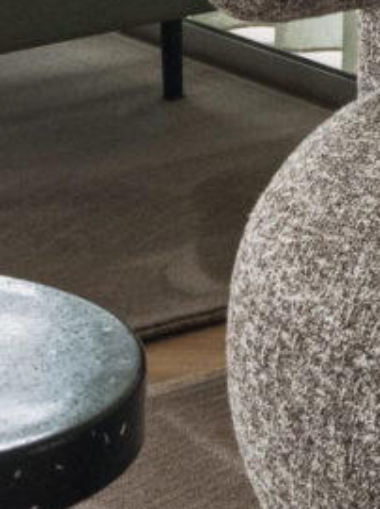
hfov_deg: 6.8
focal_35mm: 218
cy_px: 36
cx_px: 245
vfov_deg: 9.0
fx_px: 3196
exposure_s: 1/160
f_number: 6.3
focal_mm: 24
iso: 1250
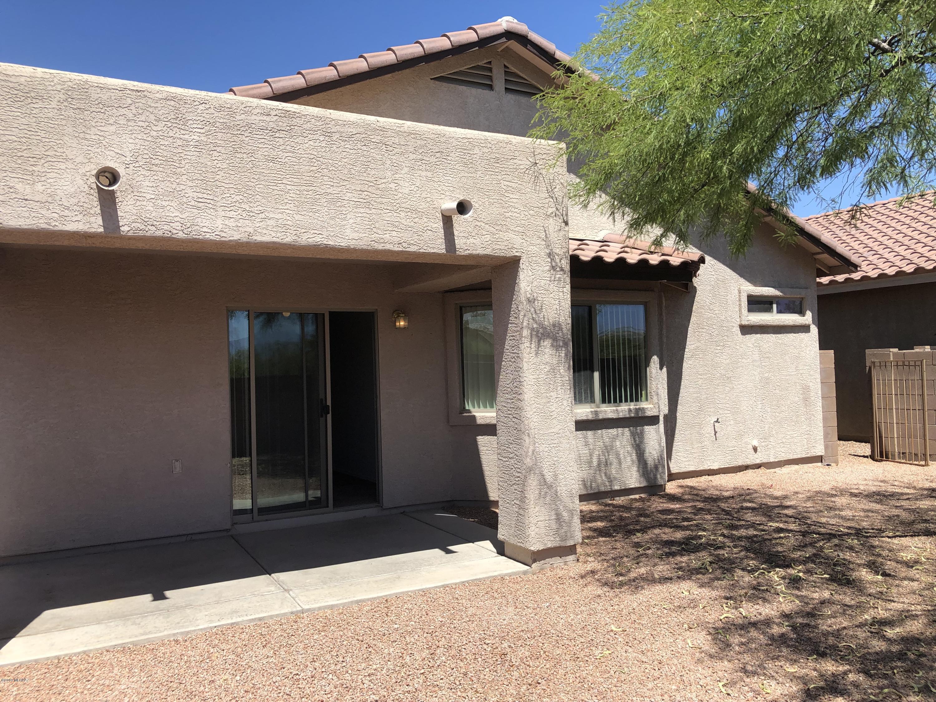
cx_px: 468
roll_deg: +1.4
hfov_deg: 63.4
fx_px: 757
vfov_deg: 49.7
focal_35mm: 28
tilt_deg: +0.6
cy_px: 351
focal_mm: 3.99
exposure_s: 1/1567
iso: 20
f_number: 1.8
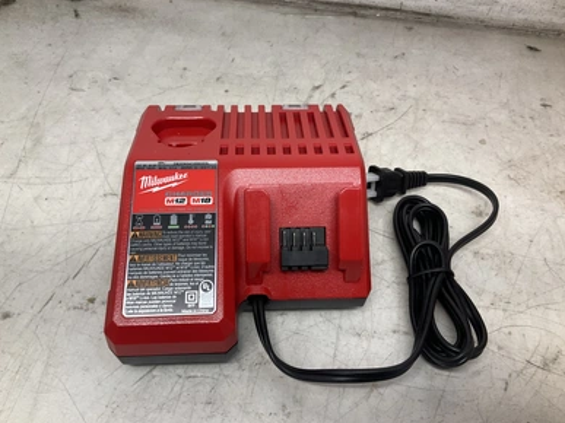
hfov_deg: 60.0
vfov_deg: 46.8
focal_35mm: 30
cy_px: 216
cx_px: 279
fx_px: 490
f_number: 1.8
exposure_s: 1/120
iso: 50
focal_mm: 3
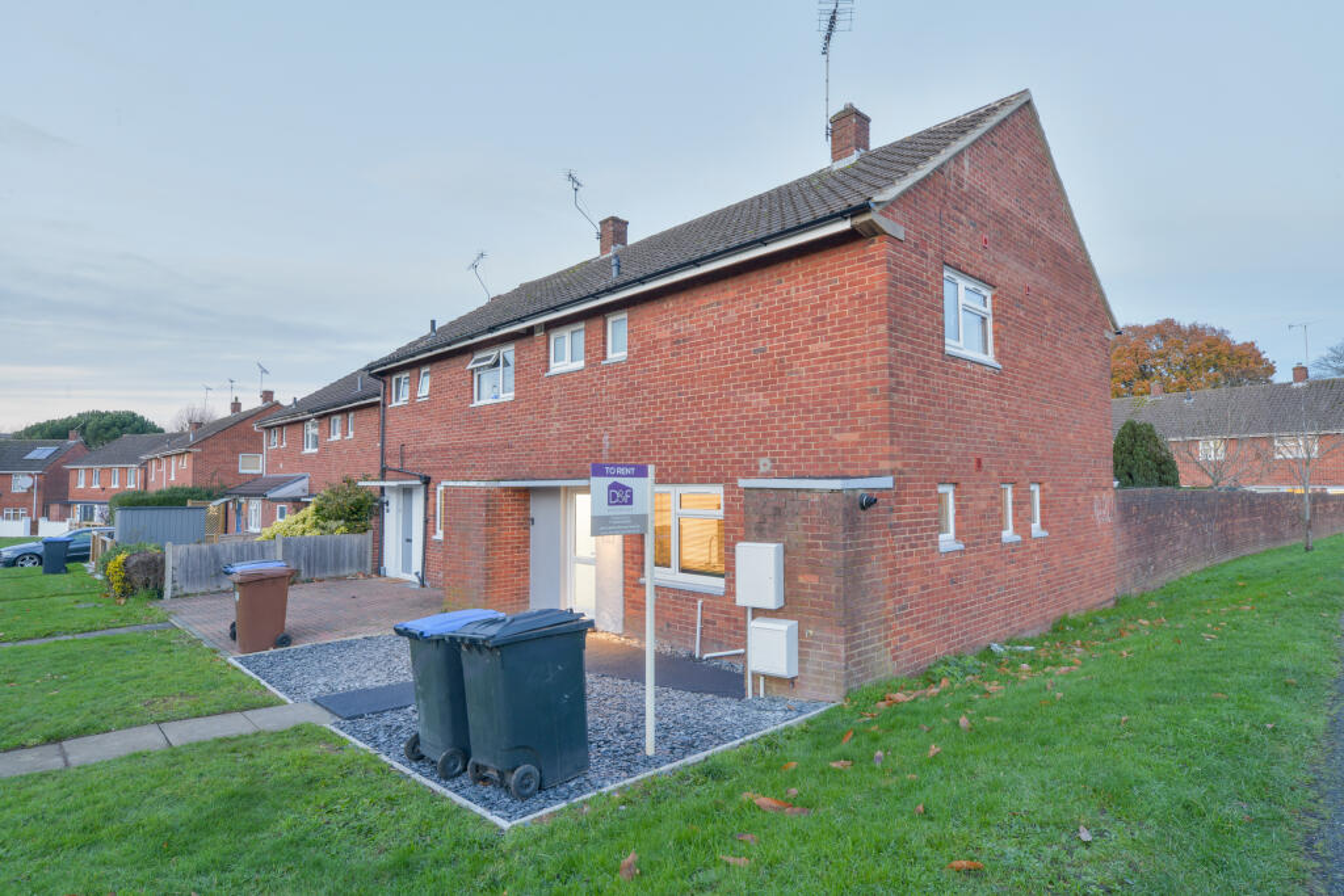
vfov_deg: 64.6
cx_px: 672
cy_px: 448
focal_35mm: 19
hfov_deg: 86.9
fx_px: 709
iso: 200
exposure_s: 3
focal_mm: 19
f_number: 13
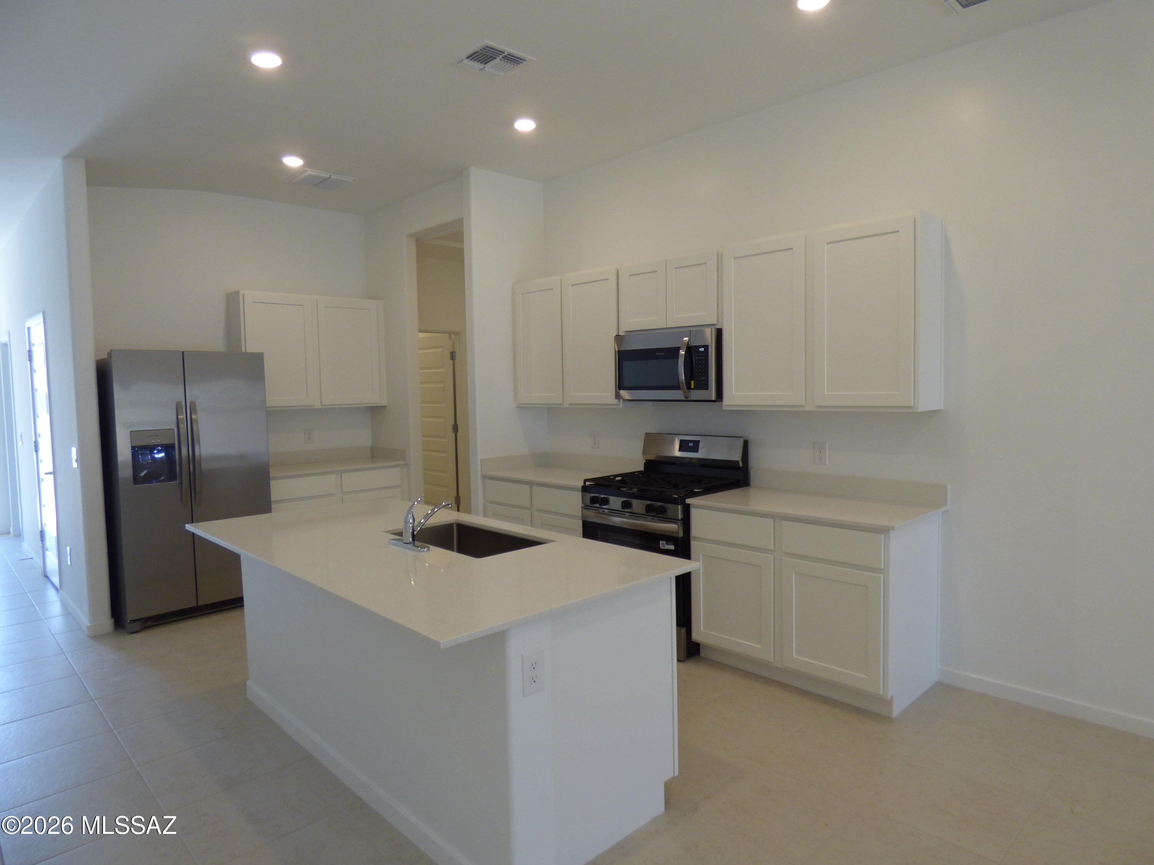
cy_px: 432
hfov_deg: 81.7
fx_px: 667
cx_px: 577
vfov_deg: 66.0
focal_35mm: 20
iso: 125
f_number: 2.8
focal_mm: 3.58
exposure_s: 1/60
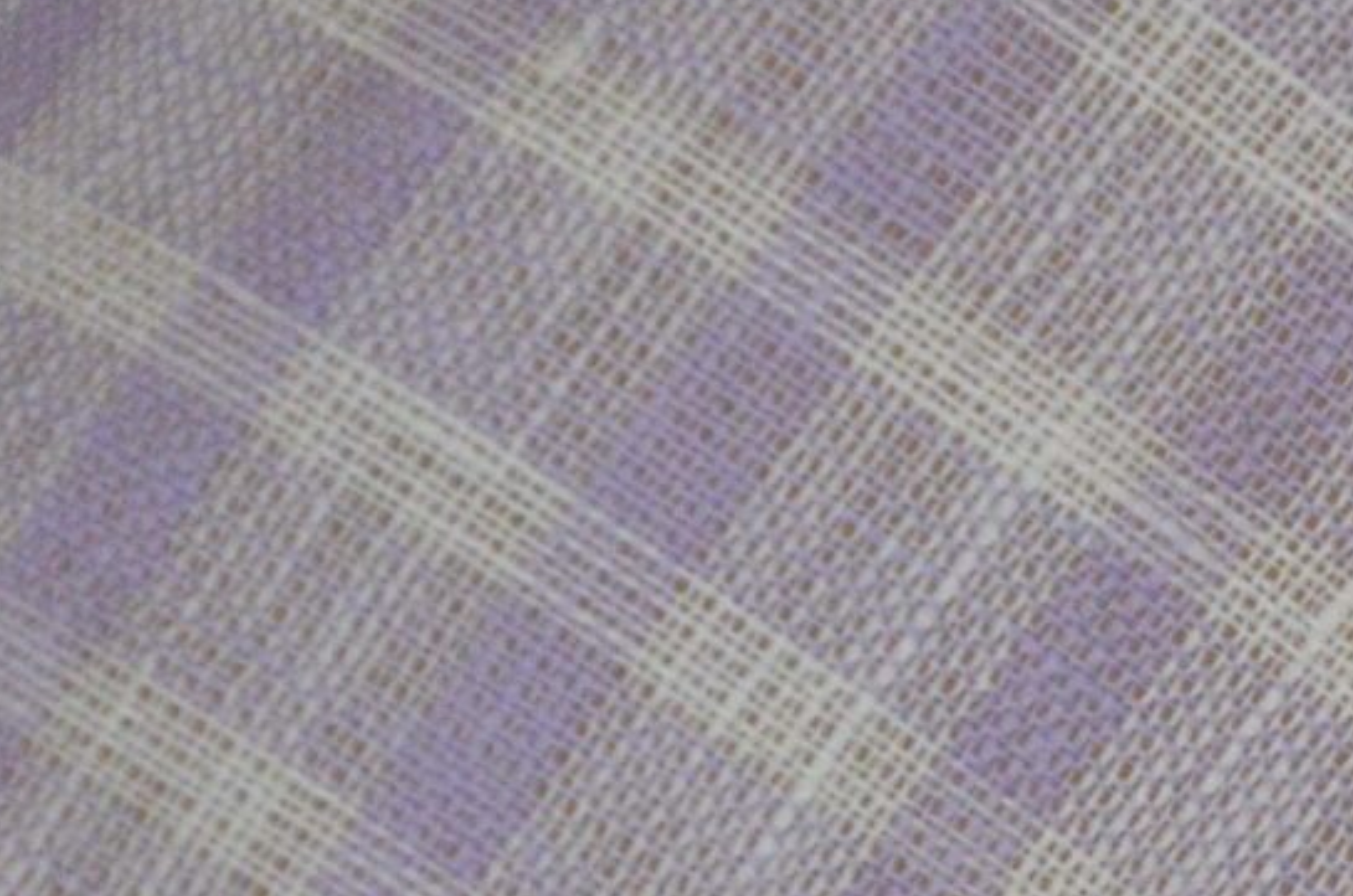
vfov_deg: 2.3
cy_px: 1392
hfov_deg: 3.5
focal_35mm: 592
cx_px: 2324
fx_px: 22199
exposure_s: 1/8000
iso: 5000
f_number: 6.7
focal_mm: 105
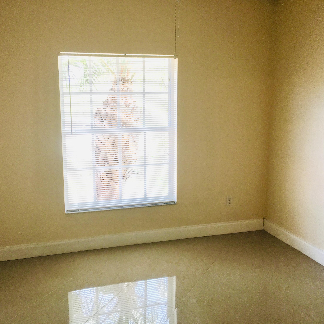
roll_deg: +0.6
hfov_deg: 47.2
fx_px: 371
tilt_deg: -9.3
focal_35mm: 35
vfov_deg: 47.2
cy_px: 161
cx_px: 150
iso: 50
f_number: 2.2
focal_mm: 4.15
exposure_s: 1/120
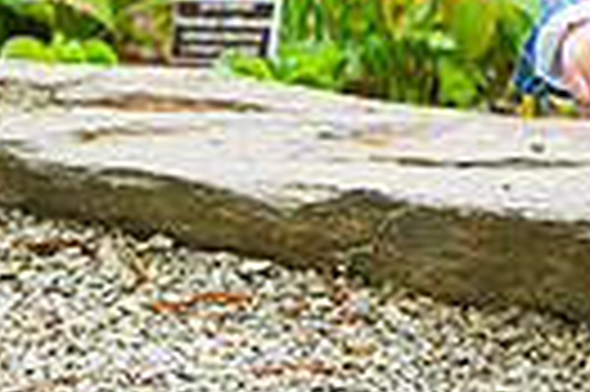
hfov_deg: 4.1
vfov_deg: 2.8
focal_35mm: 496
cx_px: 739
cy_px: -135
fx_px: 8119
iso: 200
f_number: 3.2
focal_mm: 112
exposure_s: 1/320
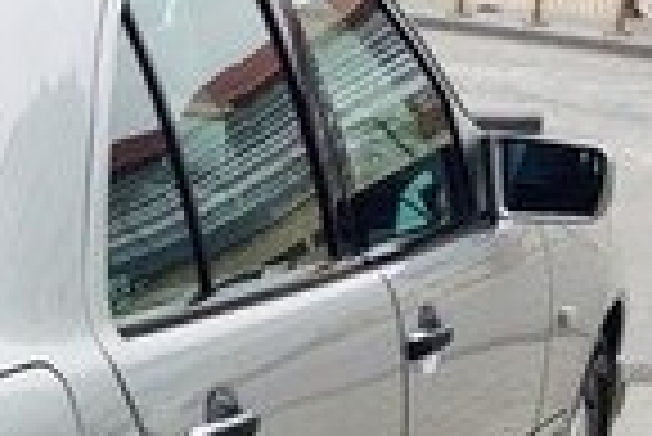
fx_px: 2484
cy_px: 569
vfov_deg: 9.8
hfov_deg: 13.5
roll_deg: -2.4
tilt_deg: -16.8
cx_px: -508
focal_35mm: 137
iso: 32
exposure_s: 1/224
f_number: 2.2
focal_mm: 4.15
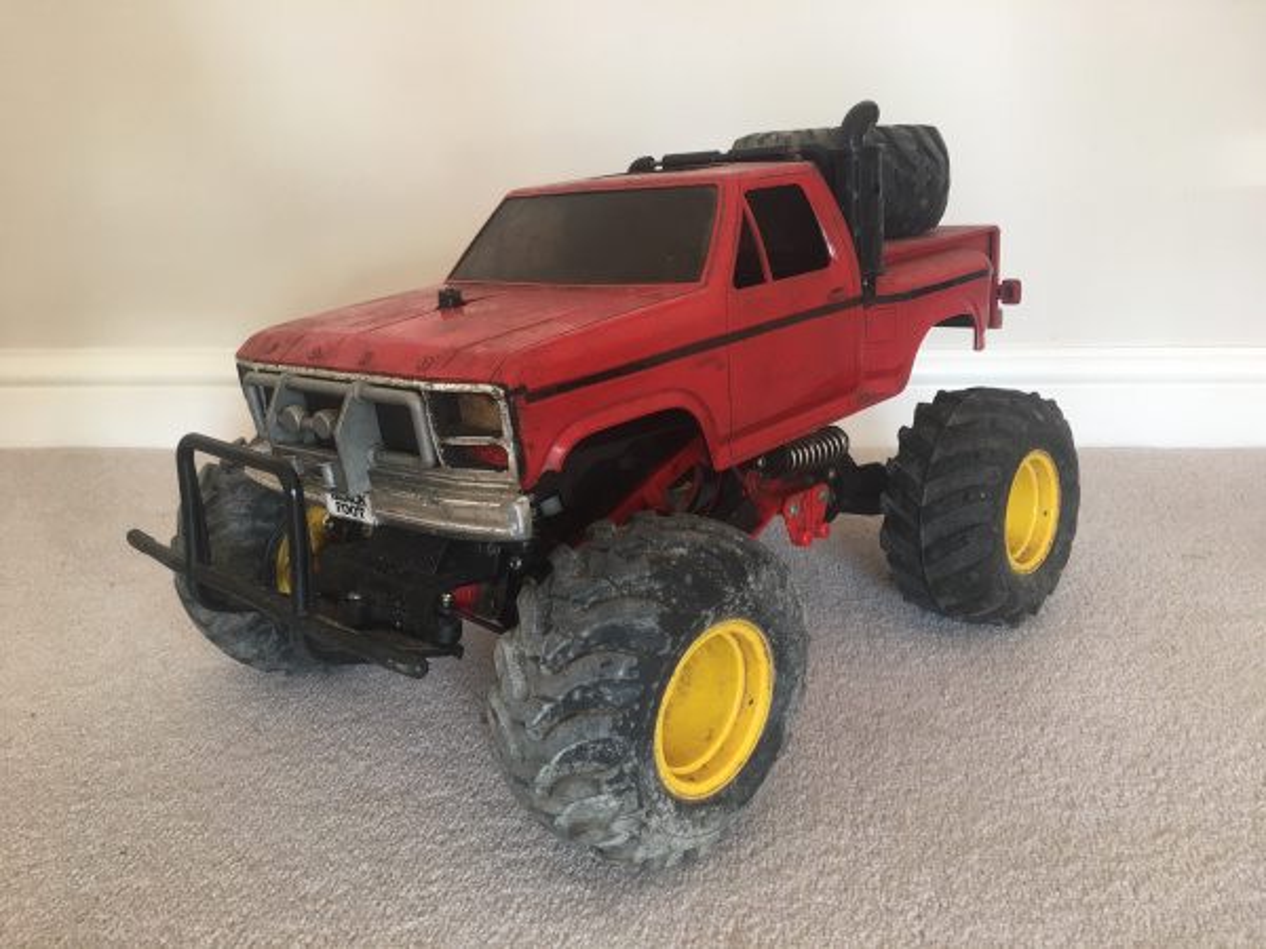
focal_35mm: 29
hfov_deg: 61.7
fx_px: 1061
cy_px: 474
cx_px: 633
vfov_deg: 48.2
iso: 32
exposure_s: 1/17
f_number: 2.2
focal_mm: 4.15
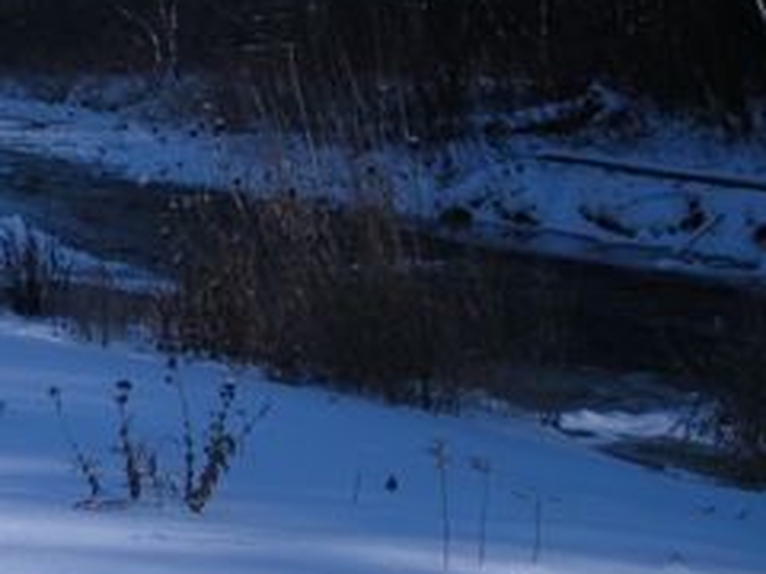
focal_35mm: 96
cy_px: 163
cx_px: -230
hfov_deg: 18.9
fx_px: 2124
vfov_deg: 15.4
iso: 64
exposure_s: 1/805
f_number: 3.5
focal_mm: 6.3
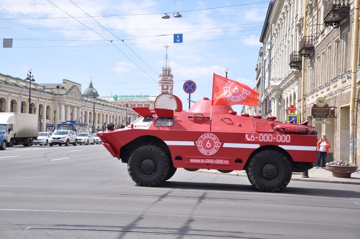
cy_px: 120
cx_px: 180
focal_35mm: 52
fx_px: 524
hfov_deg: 37.9
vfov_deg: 25.7
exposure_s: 1/1600
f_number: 5.6
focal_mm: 35
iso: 400
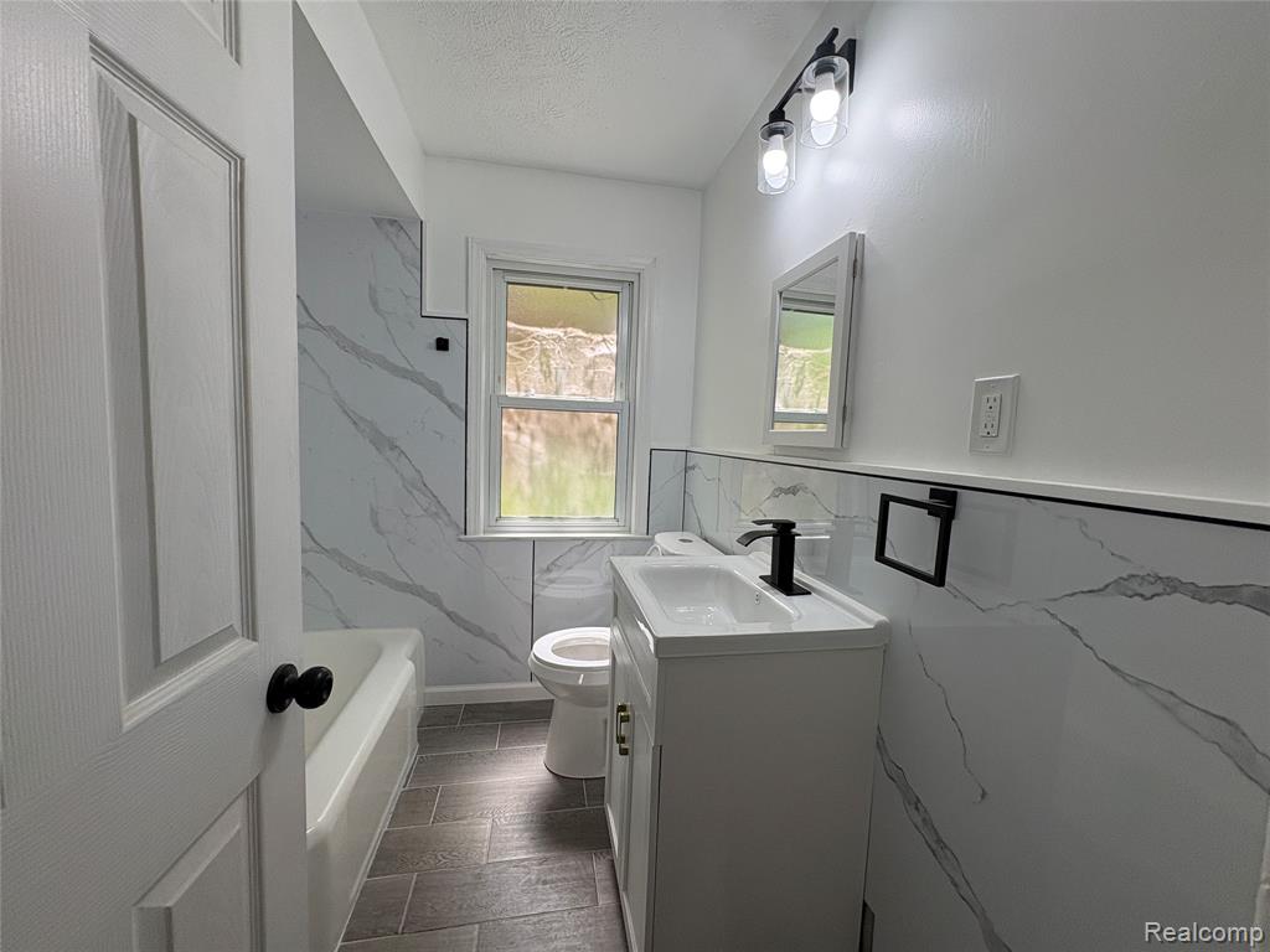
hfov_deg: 102.1
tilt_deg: -4.6
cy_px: 476
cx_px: 635
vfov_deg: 85.7
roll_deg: -2.4
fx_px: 514
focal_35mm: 14
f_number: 2.2
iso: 80
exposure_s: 1/120
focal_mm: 2.22
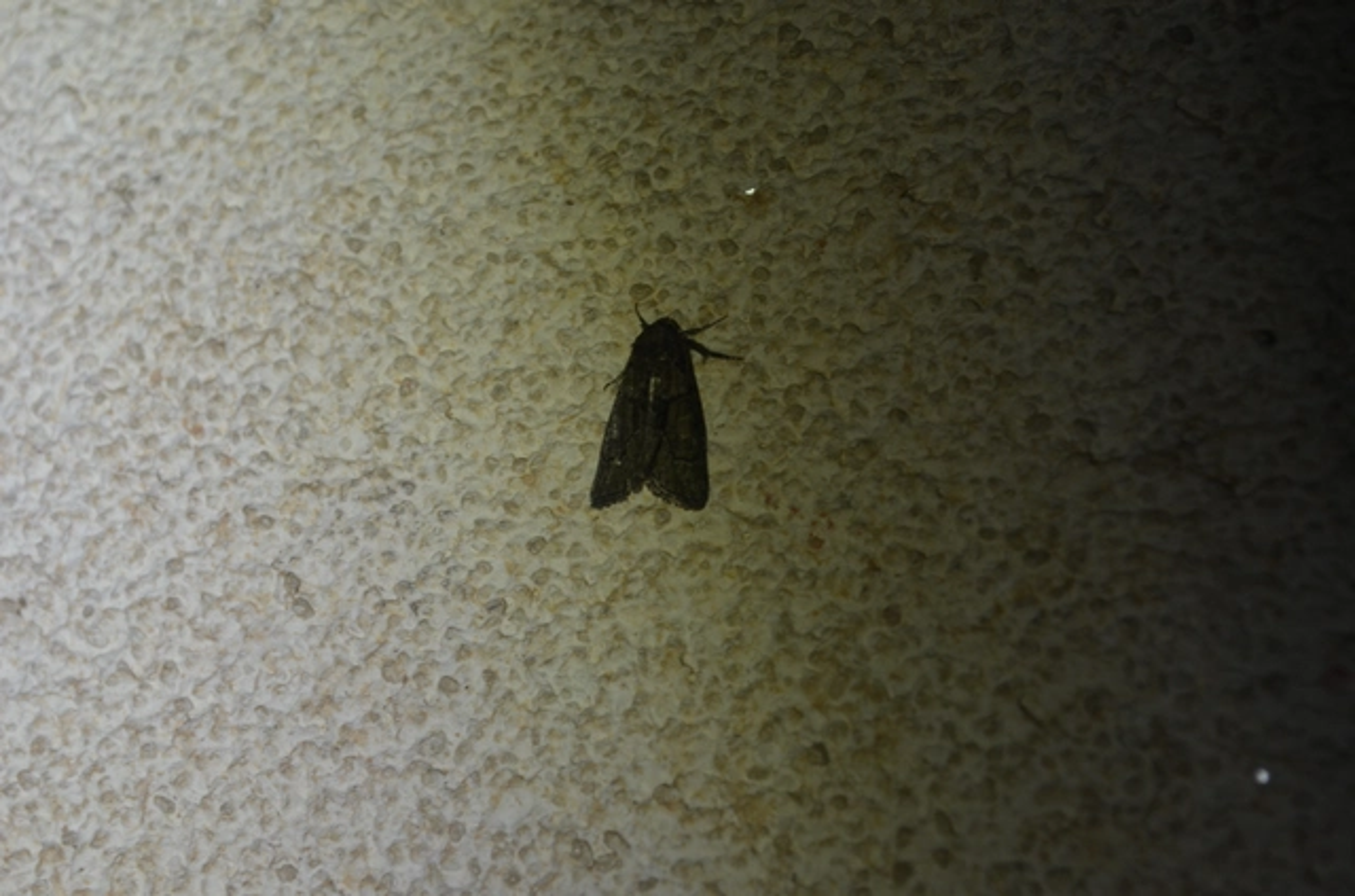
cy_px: 448
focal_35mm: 82
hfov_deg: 24.7
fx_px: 3097
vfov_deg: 16.5
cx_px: 678
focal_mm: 55
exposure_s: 1/60
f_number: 8
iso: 280
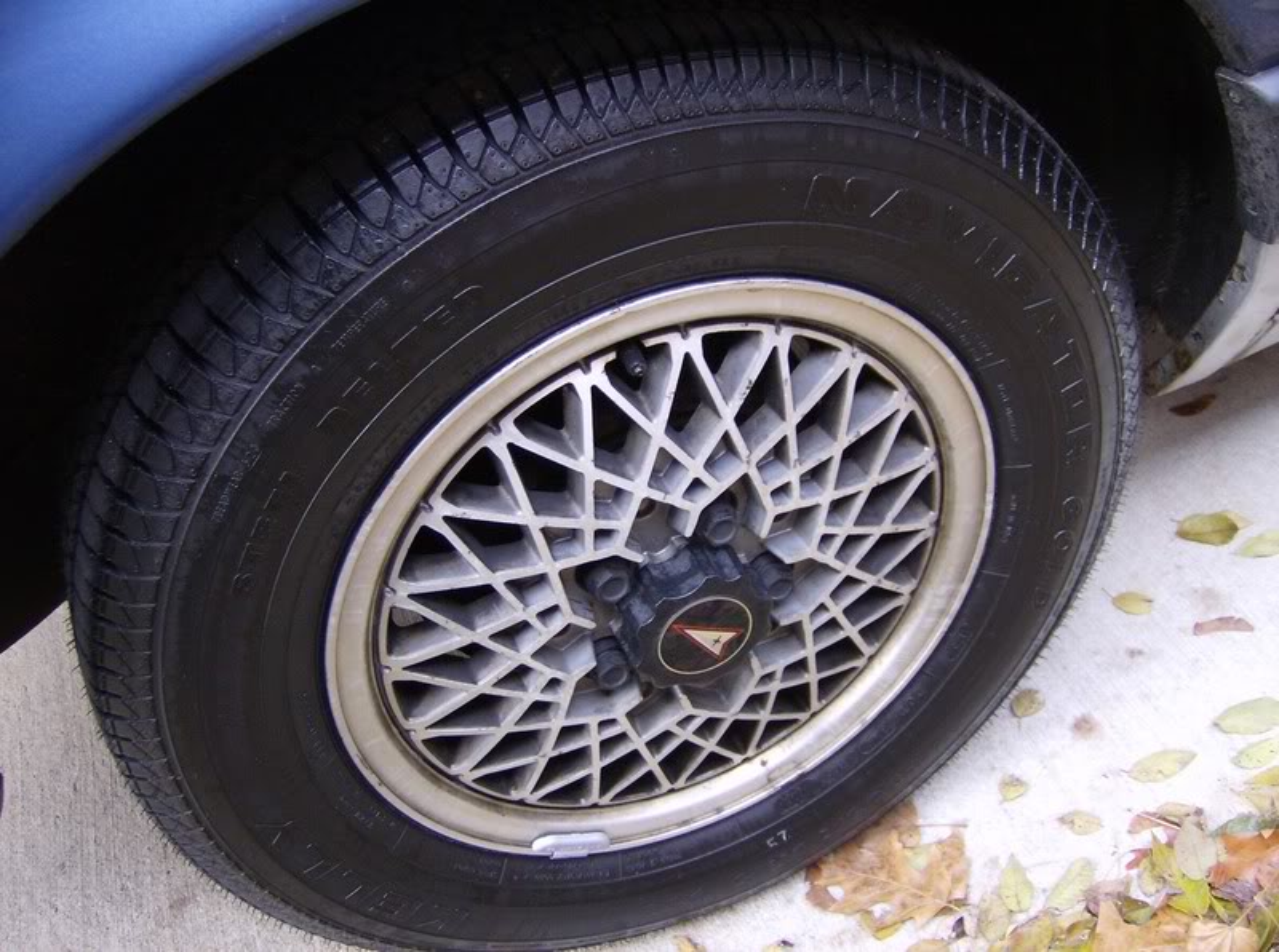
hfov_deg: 51.5
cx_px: 640
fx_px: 1327
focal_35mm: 36
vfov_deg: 39.5
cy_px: 476
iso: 134
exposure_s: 1/64
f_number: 2.8
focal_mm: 6
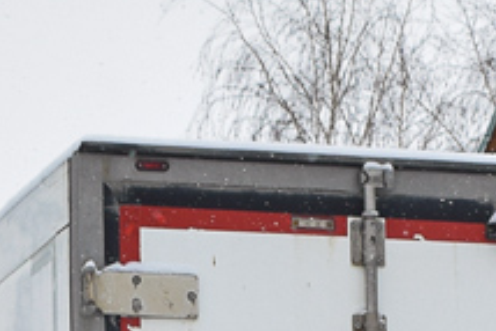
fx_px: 3361
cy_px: 891
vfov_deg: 5.4
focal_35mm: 244
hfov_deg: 8.4
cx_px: 160
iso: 200
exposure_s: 1/400
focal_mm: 29
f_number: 6.3
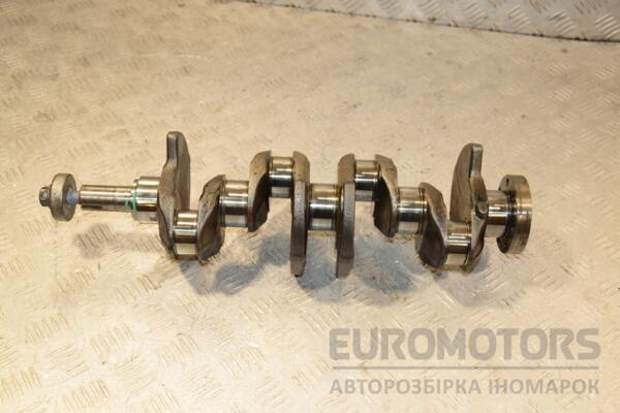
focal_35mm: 45
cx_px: 310
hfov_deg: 43.6
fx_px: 775
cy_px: 206
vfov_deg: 29.9
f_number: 5.6
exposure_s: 1/200
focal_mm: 30
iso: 800
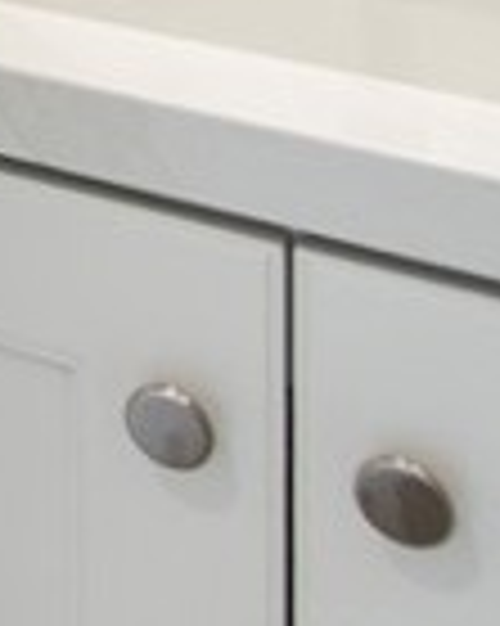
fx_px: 1796
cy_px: -642
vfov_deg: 15.6
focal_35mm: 97
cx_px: -932
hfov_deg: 11.1
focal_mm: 14
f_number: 2.8
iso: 400
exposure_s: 1/250
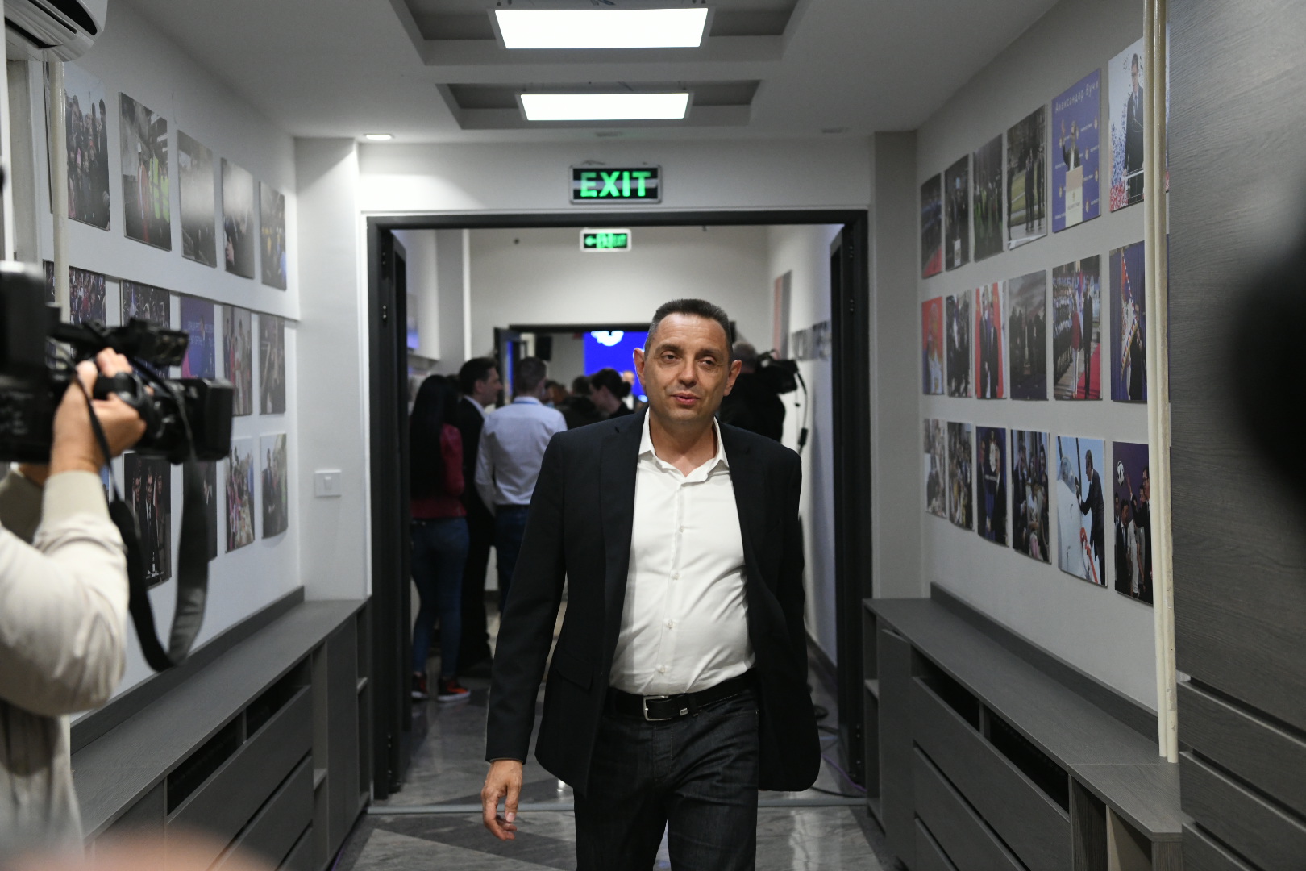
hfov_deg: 36.2
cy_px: 436
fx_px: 1995
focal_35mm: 55
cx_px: 653
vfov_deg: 24.6
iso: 4000
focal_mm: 55
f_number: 4
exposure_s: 1/400
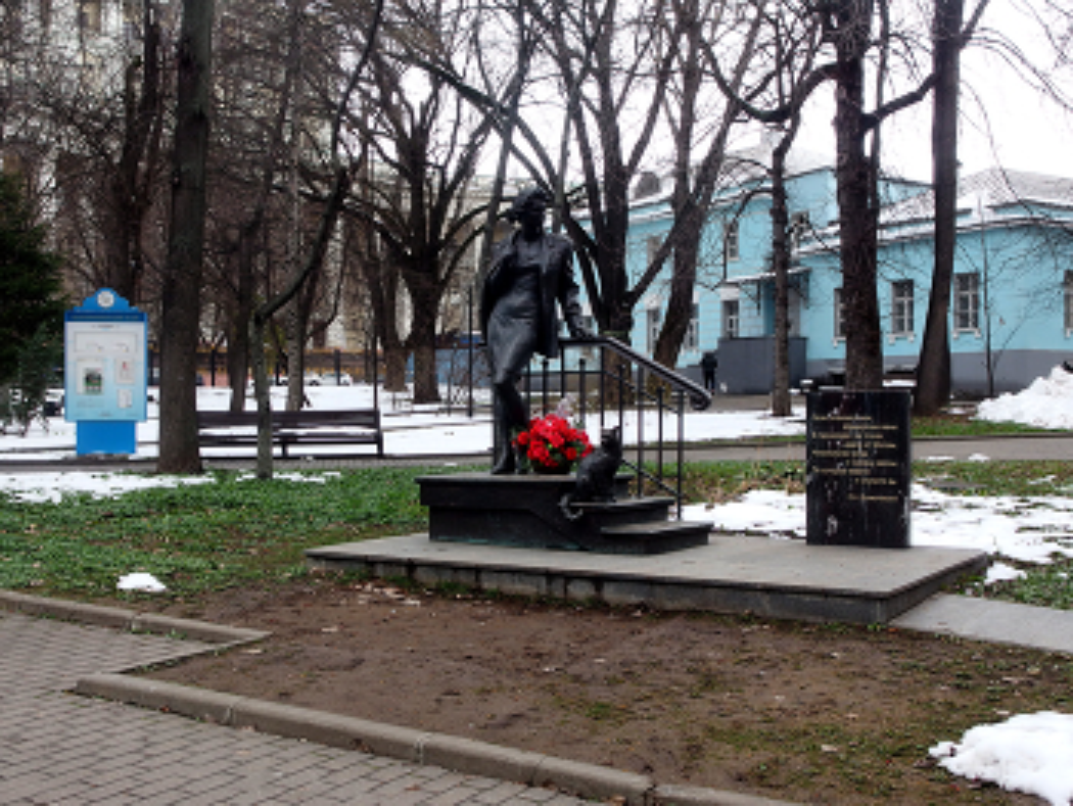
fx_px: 1303
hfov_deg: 44.8
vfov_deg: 34.4
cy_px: 403
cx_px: 536
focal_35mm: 42
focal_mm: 9
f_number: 5.6
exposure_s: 1/60
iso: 100
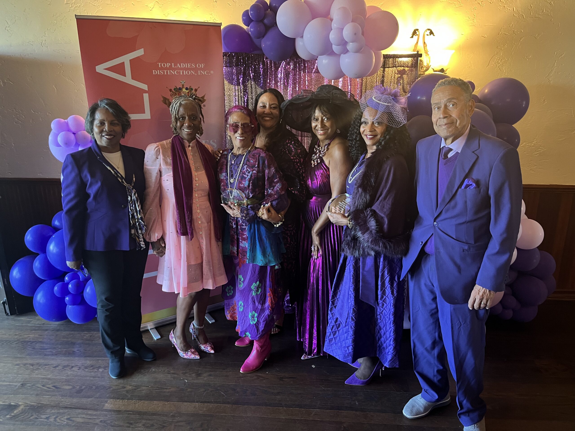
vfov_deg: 53.1
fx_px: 432
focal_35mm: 26
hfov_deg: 67.3
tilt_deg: -18.0
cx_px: 288
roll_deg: -0.5
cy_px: 216
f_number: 1.6
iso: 400
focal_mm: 5.1
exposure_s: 1/40
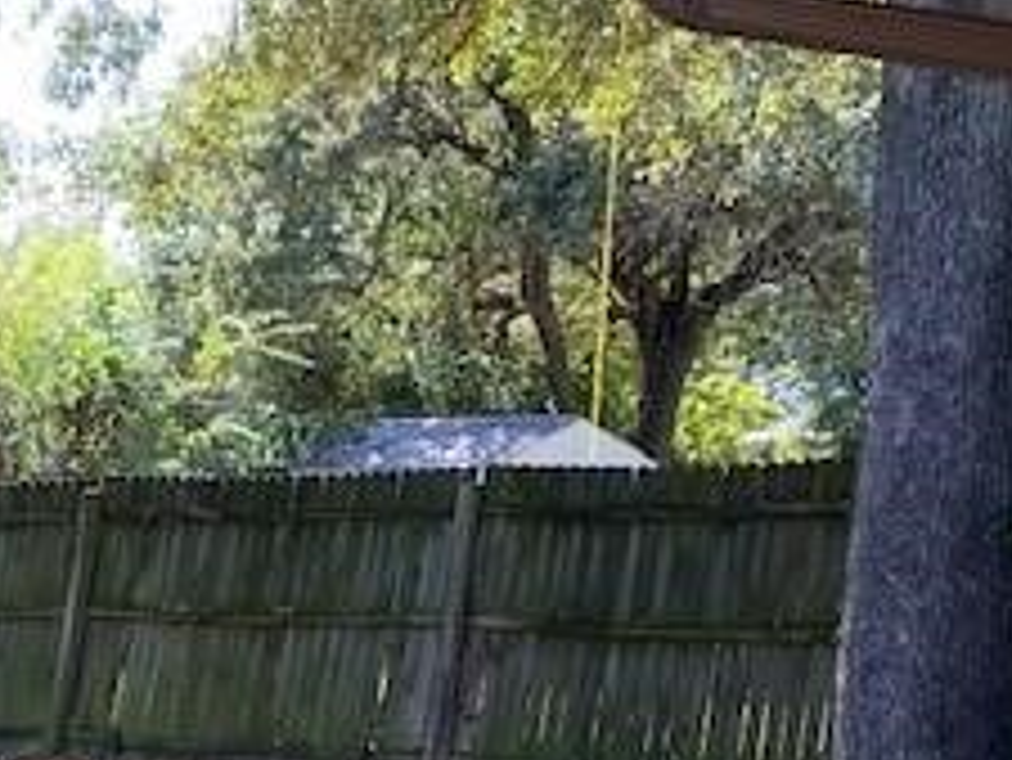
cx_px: -270
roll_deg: -0.1
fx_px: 2165
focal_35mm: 74
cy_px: 1003
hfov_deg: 23.5
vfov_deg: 18.5
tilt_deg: -11.3
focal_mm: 4.25
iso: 32
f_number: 1.8
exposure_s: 1/136
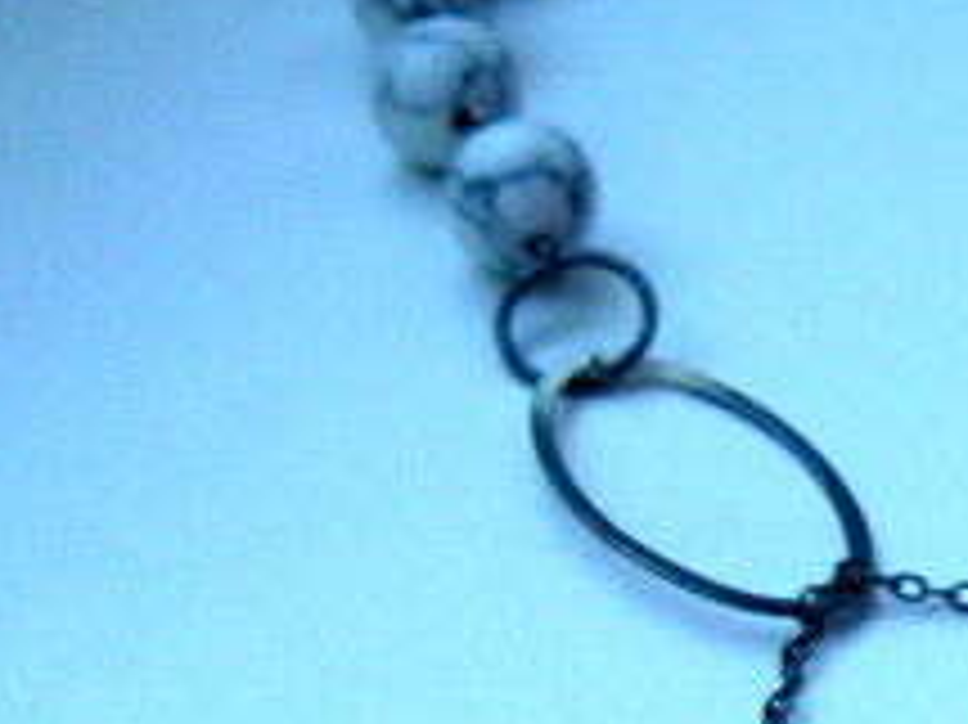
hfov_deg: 17.5
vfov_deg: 13.7
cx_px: 1184
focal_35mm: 107
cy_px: 666
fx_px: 2990
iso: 100
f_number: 2.8
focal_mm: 6
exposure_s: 1/40
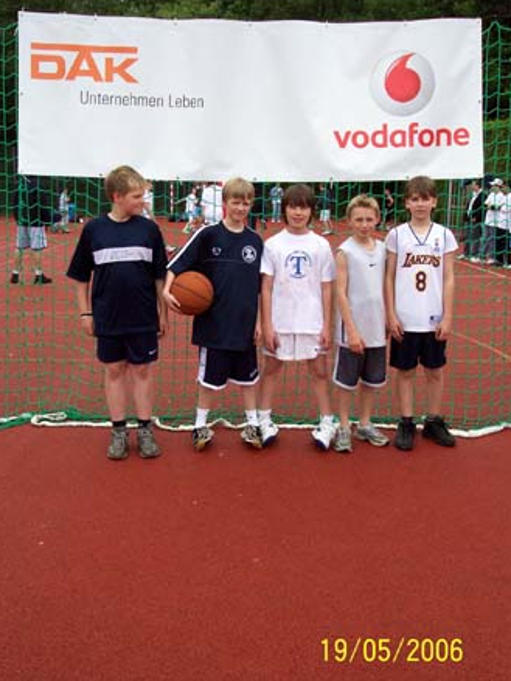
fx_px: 767
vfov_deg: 47.8
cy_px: 348
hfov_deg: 36.9
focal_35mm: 39
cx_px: 256
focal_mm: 8
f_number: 4.8
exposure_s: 1/500
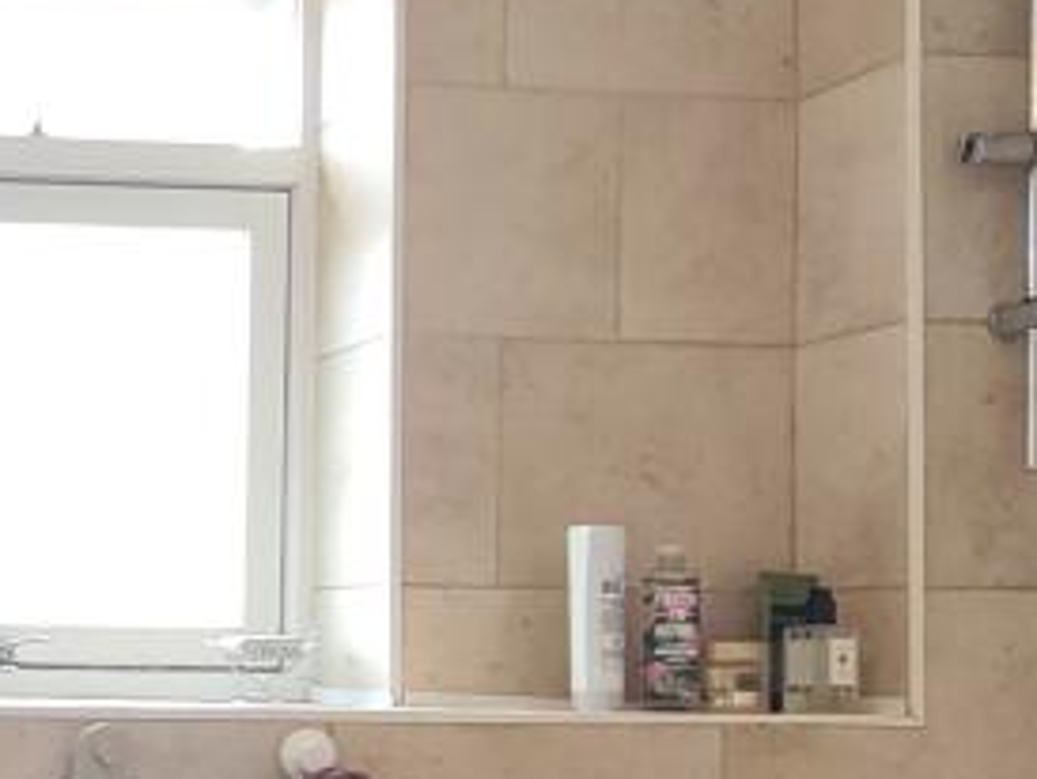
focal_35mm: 56
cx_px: -405
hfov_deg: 27.1
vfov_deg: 25.7
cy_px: 616
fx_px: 1679
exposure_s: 1/100
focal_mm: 1.67
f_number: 2.2
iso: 160
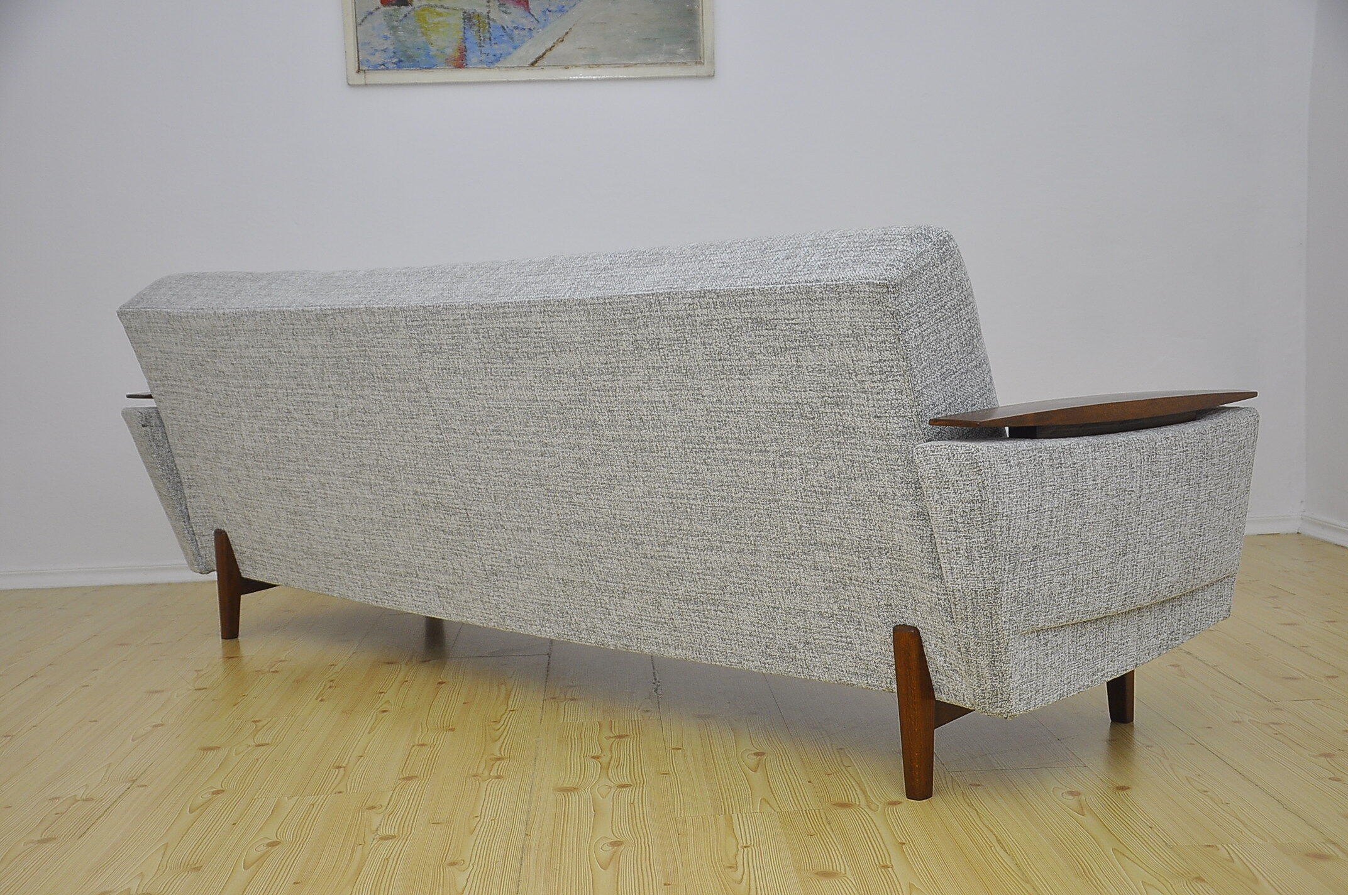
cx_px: 674
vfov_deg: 29.8
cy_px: 448
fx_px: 1683
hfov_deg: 43.7
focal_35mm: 45
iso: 400
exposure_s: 1/125
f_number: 4.2
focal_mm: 30
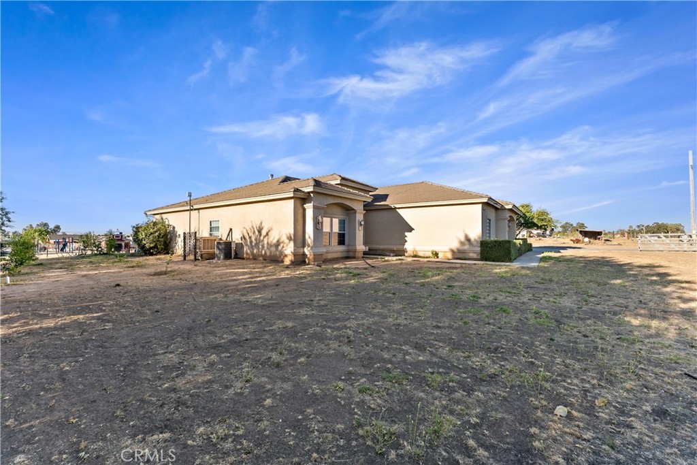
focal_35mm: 14
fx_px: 271
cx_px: 348
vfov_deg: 81.2
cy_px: 232
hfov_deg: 104.2
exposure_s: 1/160
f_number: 6.3
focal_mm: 14
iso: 80
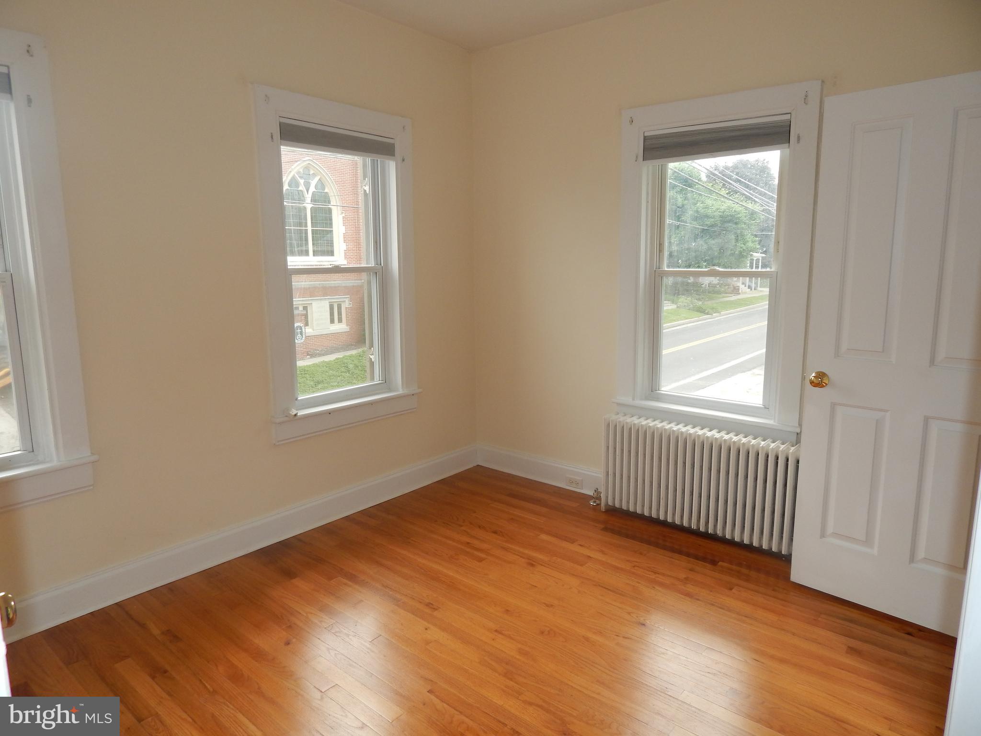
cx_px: 490
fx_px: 652
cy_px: 368
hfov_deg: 73.9
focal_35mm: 23
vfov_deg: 58.9
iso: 125
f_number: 3
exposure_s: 1/160
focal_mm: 4
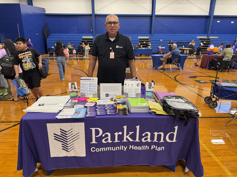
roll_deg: -0.7
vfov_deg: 56.8
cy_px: 88
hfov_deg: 71.6
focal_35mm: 24
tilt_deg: -16.1
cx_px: 118
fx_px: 164
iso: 160
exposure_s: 1/60
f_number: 1.78
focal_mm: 6.76
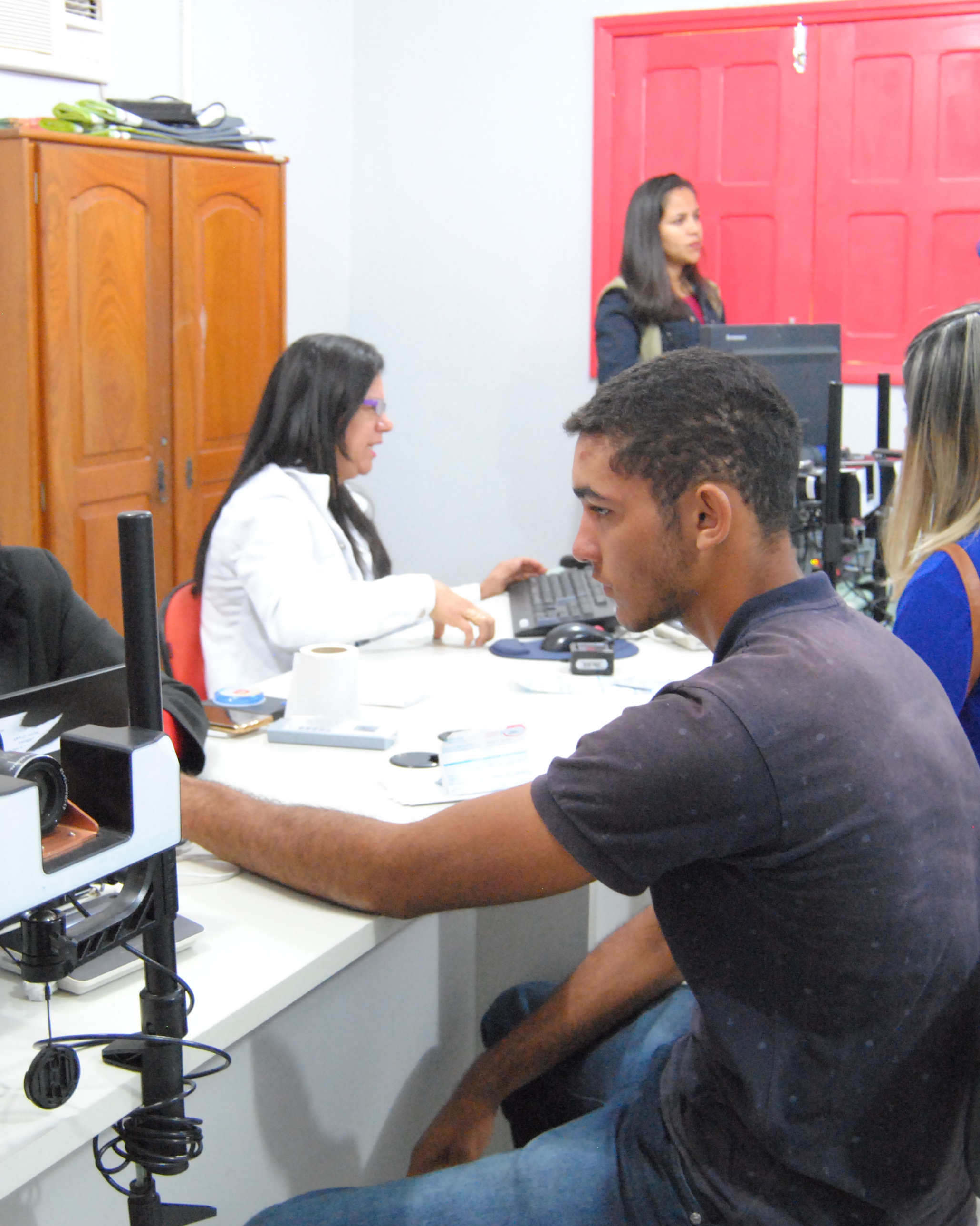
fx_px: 1766
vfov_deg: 38.3
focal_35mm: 49
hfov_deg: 31.0
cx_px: 419
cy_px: 611
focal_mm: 23
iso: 1600
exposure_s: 1/30
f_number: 3.8
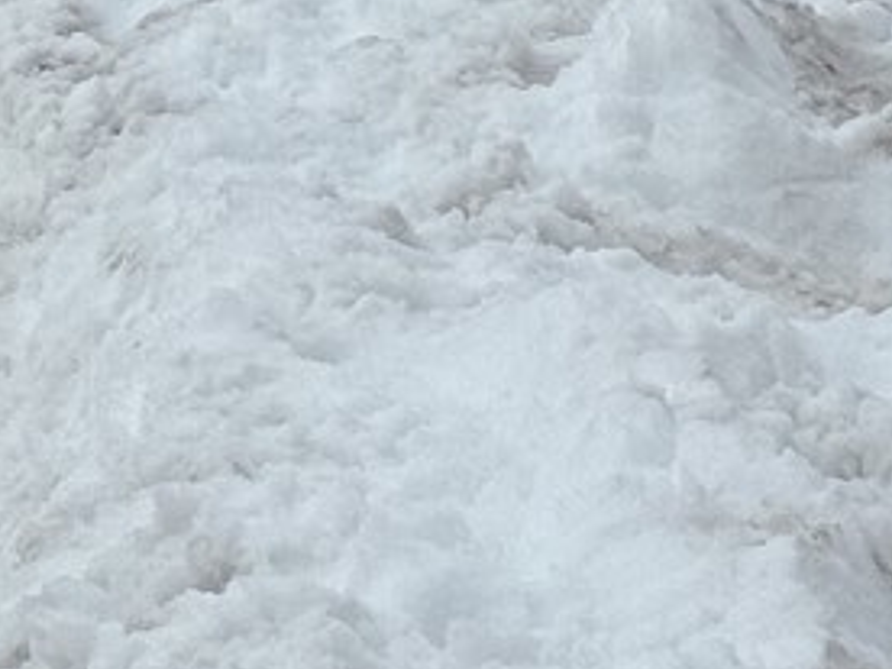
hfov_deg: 6.9
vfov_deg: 5.1
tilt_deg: +18.9
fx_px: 7164
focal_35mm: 278
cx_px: -759
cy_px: -1092
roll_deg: -3.0
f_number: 1.78
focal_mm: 6.76
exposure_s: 1/11364
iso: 50
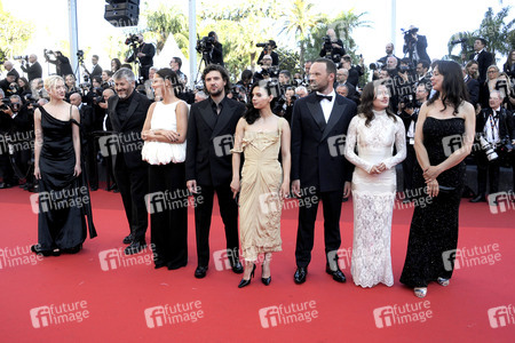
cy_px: 172
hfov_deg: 65.5
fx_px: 401
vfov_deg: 46.4
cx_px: 258
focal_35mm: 28
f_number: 8
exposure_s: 1/250
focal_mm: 28
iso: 640
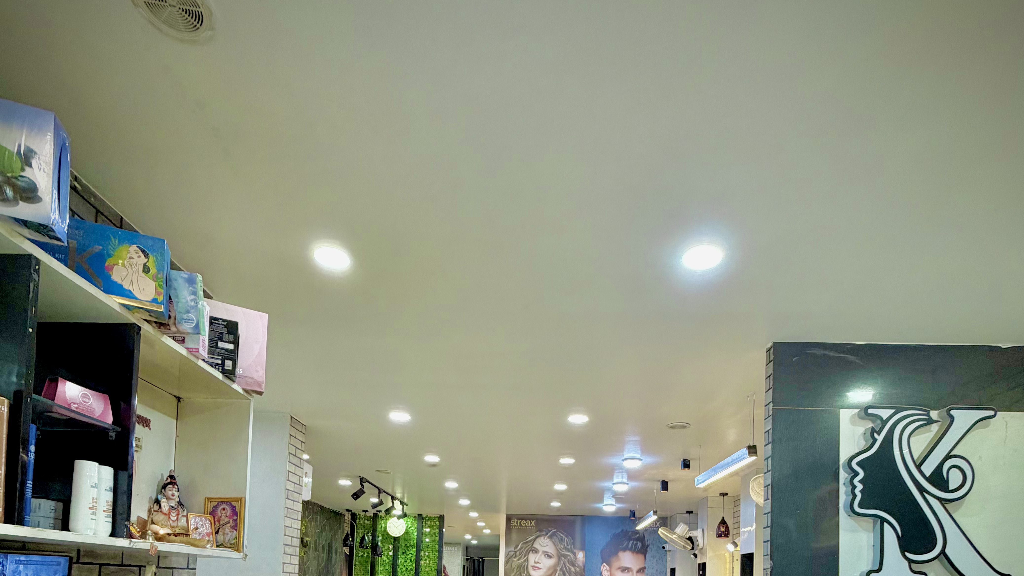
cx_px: 513
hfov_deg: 83.8
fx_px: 570
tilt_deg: +2.6
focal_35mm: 21
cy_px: 575
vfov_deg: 45.4
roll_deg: -1.7
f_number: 2.2
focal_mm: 2.22
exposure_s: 1/100
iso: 320
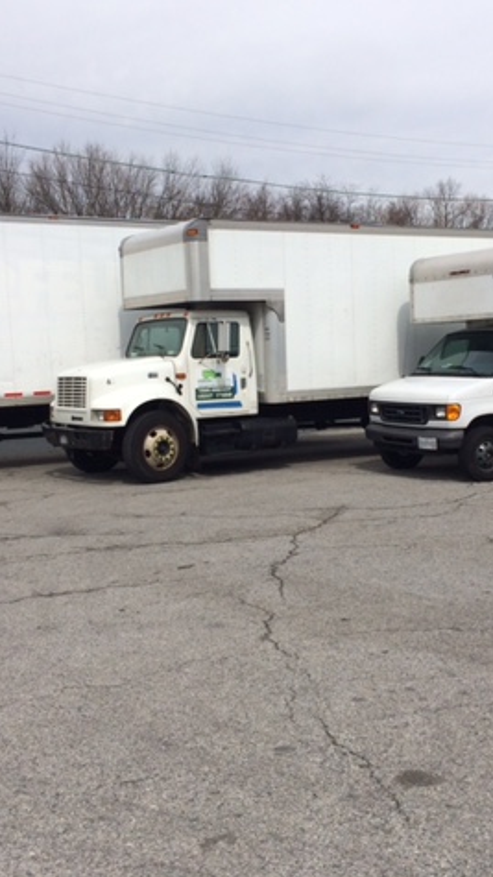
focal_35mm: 44
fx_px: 1023
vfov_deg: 46.4
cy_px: 439
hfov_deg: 27.1
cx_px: 264
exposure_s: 1/2933
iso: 32
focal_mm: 4.12
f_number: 2.2
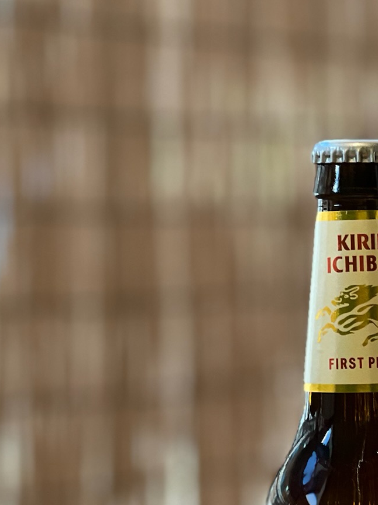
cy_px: 472
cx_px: 341
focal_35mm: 183
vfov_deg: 10.7
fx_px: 2666
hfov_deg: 8.1
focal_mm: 9
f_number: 2.8
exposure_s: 1/50
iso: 125
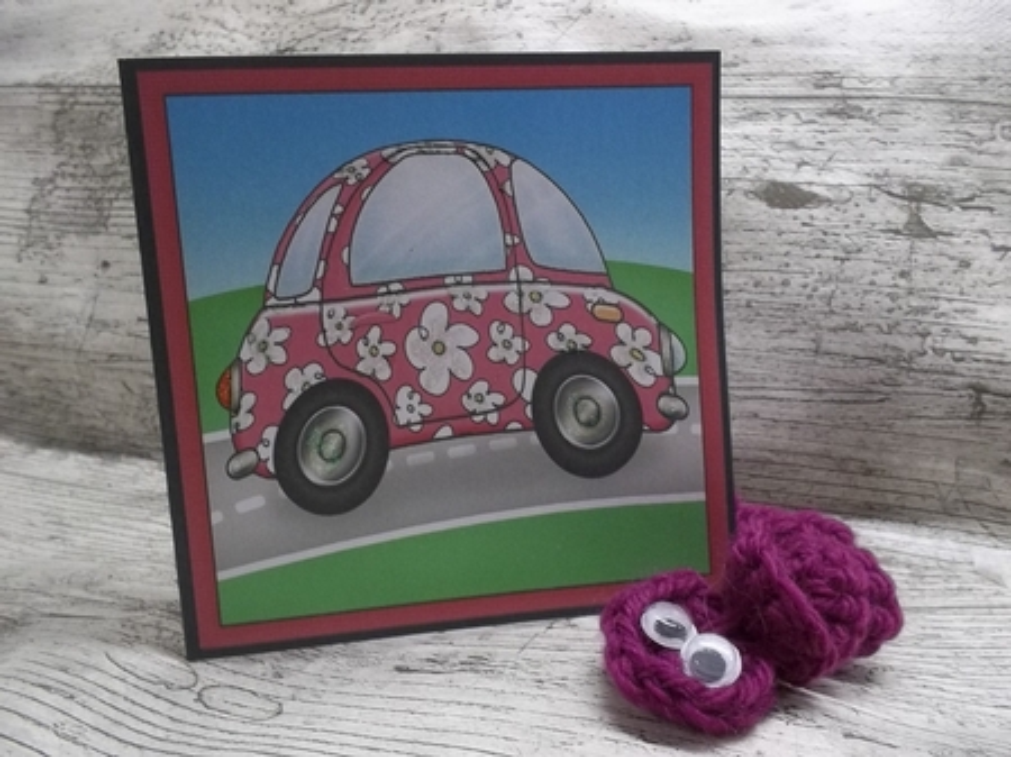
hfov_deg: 61.7
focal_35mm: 29
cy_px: 378
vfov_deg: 48.2
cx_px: 506
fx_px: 847
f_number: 3.3
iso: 160
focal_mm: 4.1
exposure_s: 1/30
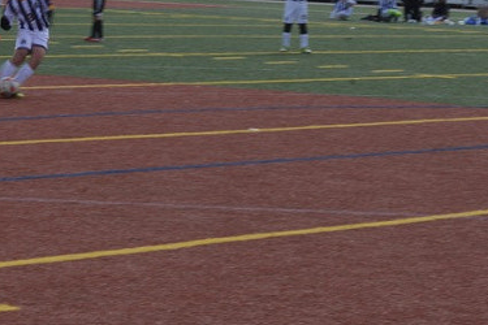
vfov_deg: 8.4
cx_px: 237
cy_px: -1
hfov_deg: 12.7
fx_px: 2196
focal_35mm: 162
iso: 100
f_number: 22
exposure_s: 1/30
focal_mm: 38
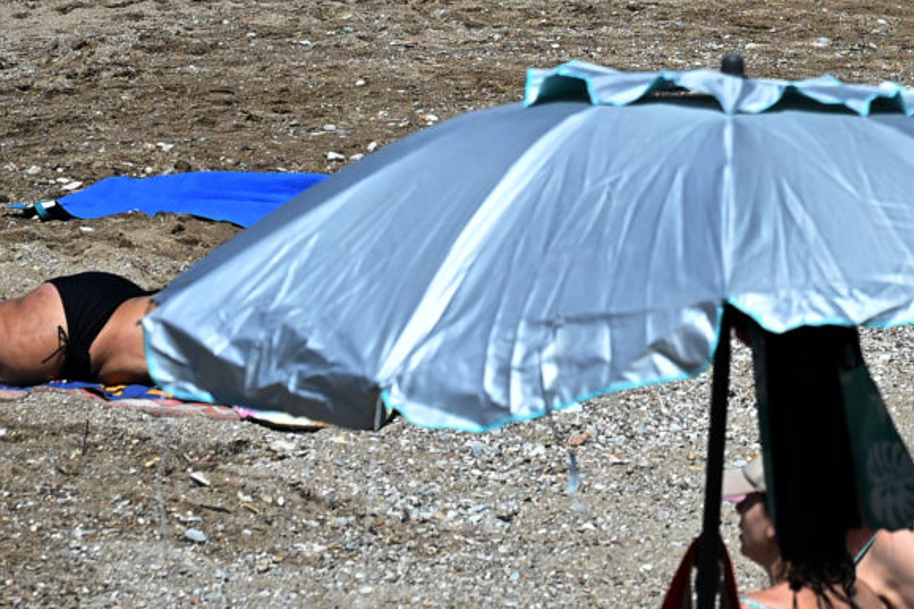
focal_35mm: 421
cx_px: 1464
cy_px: -681
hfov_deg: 4.9
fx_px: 10685
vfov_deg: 3.2
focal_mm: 95
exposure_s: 1/800
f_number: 5.6
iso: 100
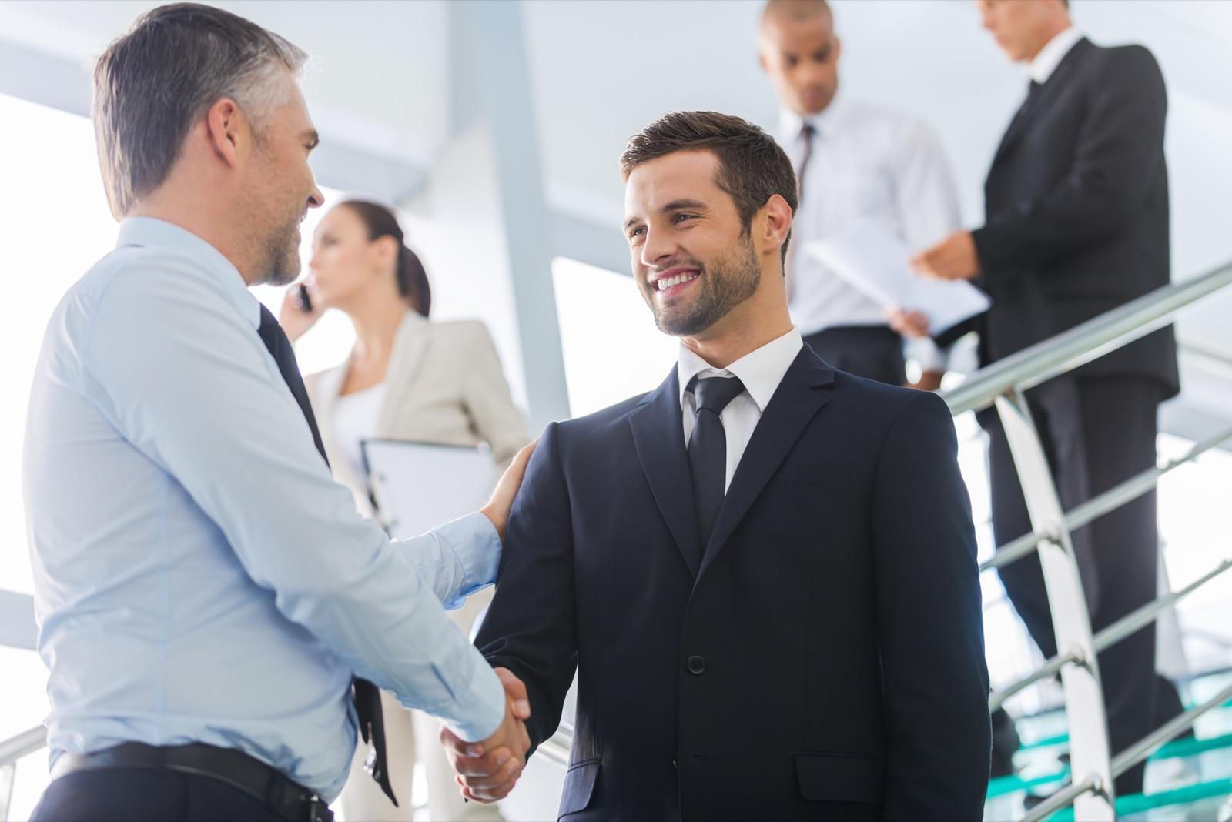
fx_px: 3355
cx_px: 616
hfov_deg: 20.8
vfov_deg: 14.0
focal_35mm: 98
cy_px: 411
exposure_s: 1/125
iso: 320
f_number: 3.5
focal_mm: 98
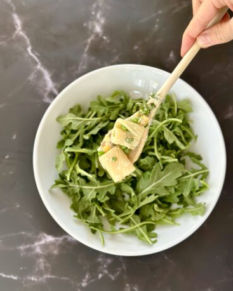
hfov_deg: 29.7
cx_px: 118
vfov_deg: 36.7
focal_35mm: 51
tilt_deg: -81.8
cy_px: 153
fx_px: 440
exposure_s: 1/86
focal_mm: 6.86
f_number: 1.78
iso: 125
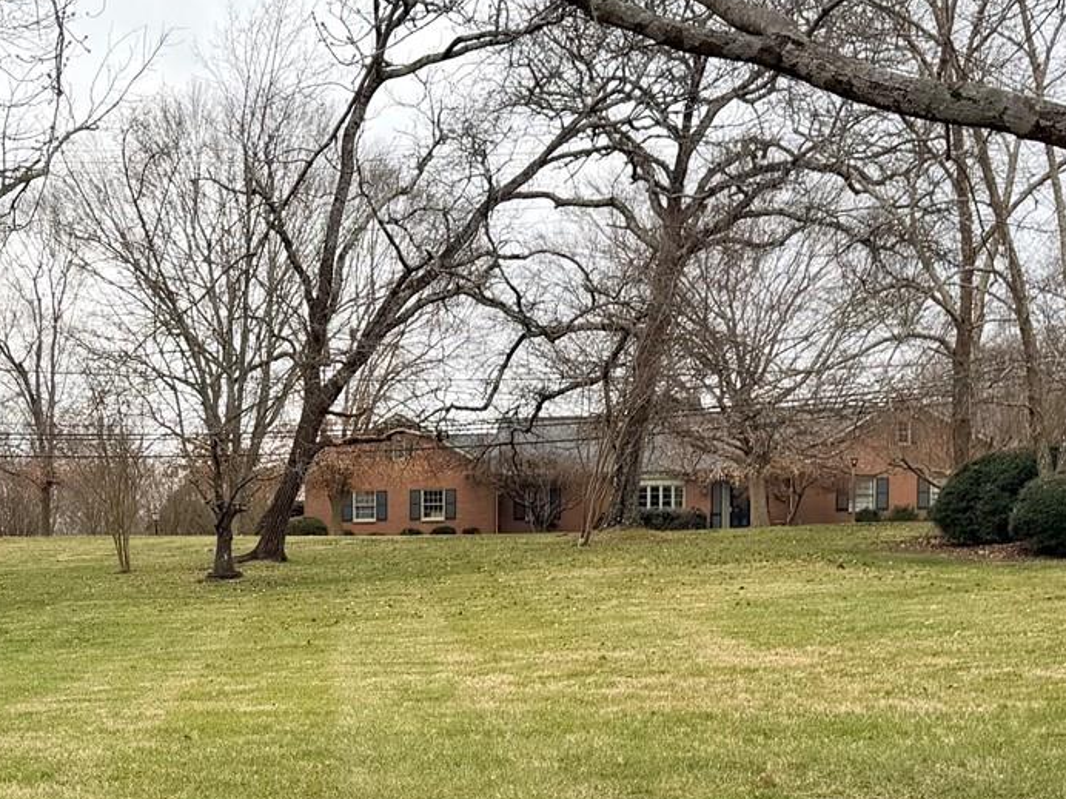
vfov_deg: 20.4
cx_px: 228
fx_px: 2186
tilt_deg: +0.1
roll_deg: -0.1
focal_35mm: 71
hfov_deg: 26.9
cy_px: 673
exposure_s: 1/858
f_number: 1.78
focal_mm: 6.76
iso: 80
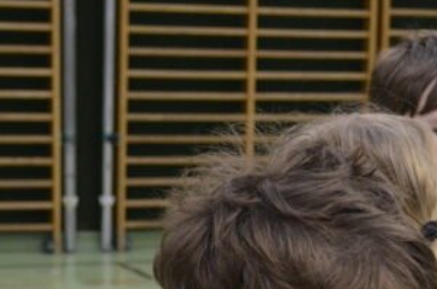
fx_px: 1731
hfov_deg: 14.3
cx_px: 372
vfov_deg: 9.3
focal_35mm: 143
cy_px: 404
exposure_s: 1/320
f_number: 4.5
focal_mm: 28
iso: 1600
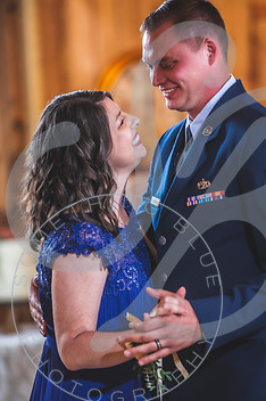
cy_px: 213
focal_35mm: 256
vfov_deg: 8.1
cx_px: 168
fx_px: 2843
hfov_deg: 5.4
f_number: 2.8
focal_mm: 200
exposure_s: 1/200
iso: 1000
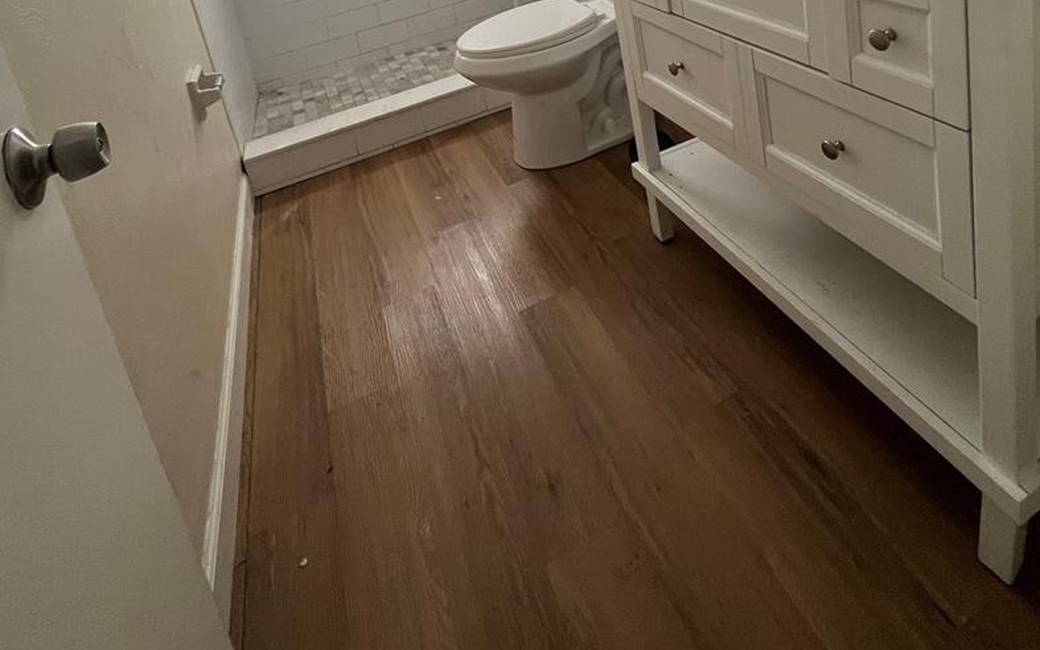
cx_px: 531
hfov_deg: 82.3
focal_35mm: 21
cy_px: -57
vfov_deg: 44.5
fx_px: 595
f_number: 1.8
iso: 125
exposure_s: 1/99
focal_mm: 1.57
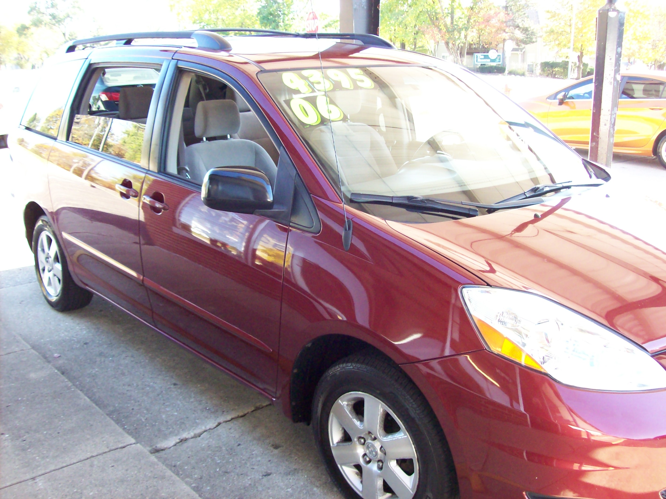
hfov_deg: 51.4
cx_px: 333
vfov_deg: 39.6
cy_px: 250
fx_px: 692
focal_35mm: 36
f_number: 2.7
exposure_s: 1/128
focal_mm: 6
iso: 261
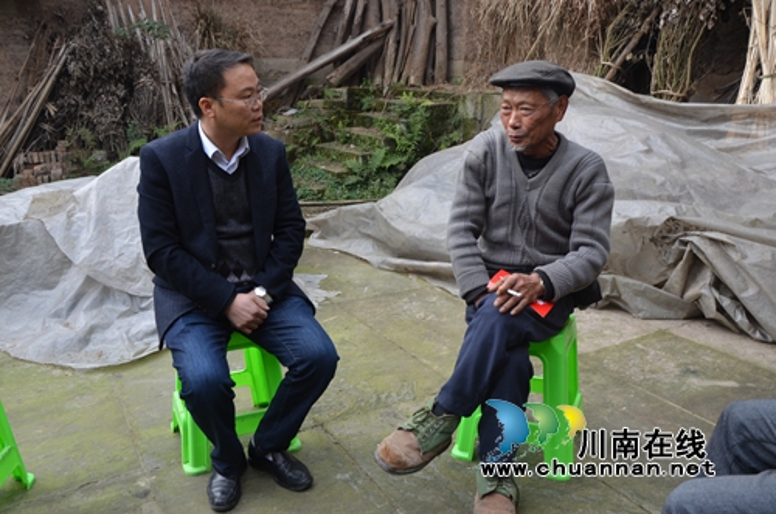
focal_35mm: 32
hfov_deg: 59.6
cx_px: 388
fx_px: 677
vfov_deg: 41.5
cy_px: 257
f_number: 5.6
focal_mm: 21
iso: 400
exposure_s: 1/125
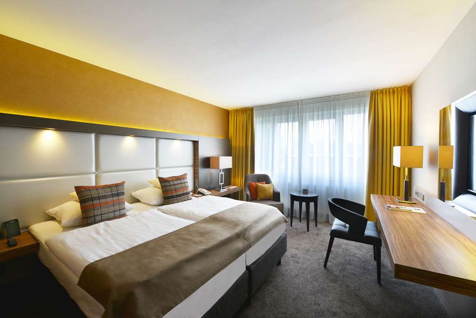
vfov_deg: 81.3
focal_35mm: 14
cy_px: 159
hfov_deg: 104.2
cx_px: 238
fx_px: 185
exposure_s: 1/30
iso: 160
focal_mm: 14
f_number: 8
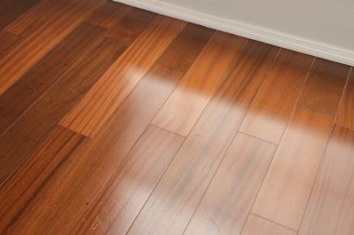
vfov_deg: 16.9
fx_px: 648
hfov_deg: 26.6
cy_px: -192
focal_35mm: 66
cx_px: -85
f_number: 4.5
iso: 400
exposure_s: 1/80
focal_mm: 12
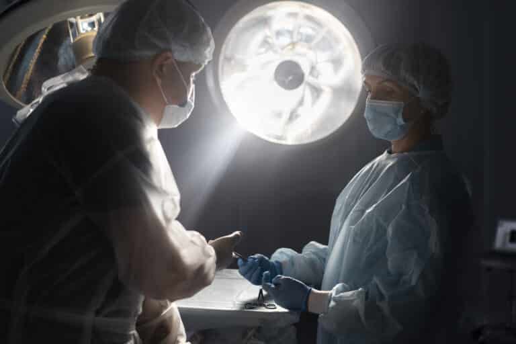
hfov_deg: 36.2
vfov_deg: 24.6
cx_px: 258
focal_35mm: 55
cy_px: 172
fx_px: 788
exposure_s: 1/200
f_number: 2.5
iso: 320
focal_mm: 55
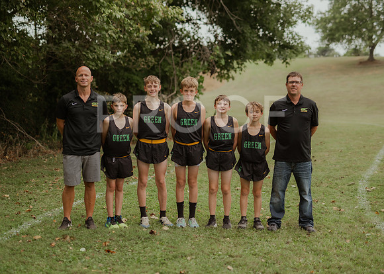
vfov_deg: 24.6
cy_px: 144
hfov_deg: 33.9
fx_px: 629
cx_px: 172
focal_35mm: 58
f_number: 1.8
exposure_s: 1/1600
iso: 250
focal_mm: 50
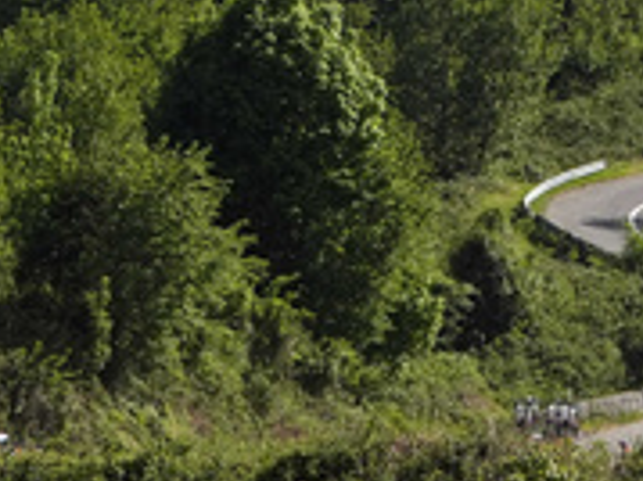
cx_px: -295
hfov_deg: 2.8
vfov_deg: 2.1
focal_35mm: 714
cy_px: -47
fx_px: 13254
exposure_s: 1/8000
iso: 400
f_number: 3.5
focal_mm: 130
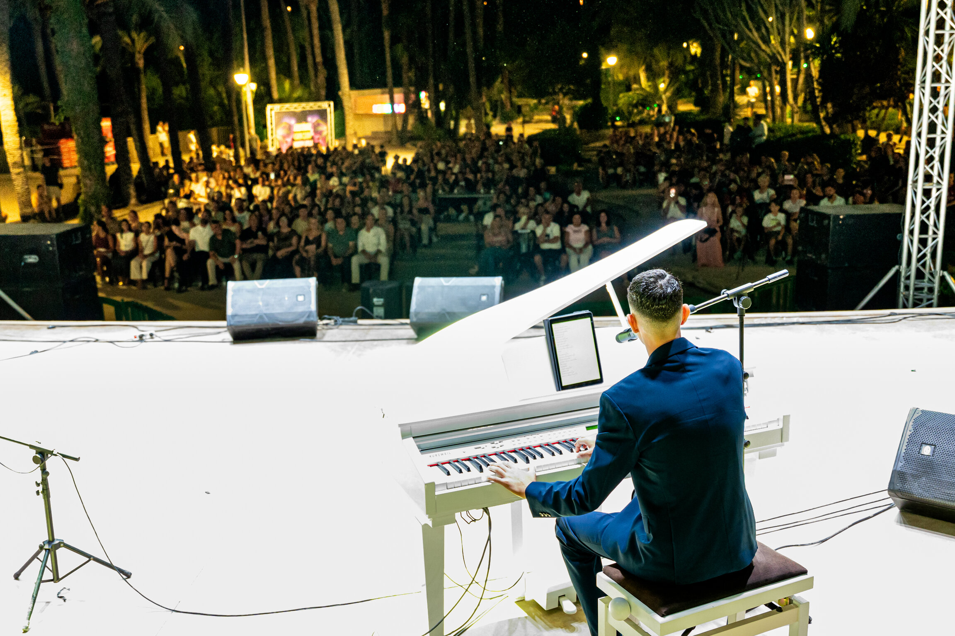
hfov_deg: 53.1
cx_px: 478
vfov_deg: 36.9
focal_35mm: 36
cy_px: 318
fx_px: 955
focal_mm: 24
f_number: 2.8
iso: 3200
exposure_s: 1/200
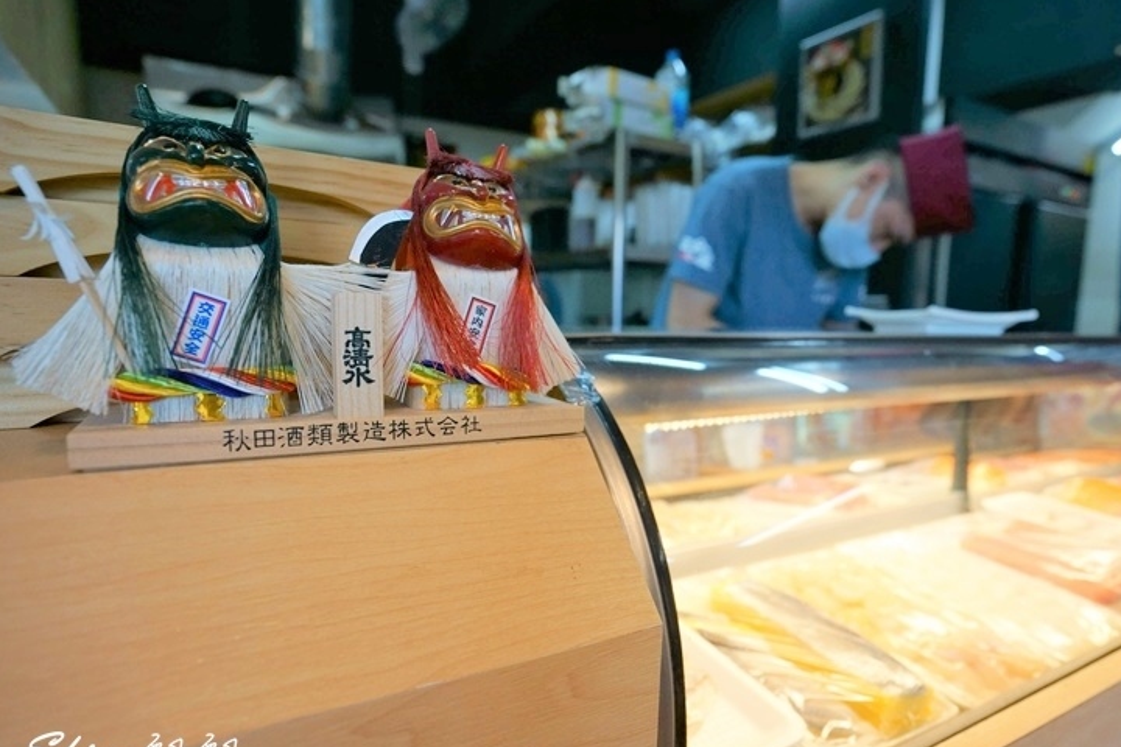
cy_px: 399
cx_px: 610
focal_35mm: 20
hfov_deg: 83.8
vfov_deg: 61.9
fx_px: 623
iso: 1000
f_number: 5
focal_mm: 18
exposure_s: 1/200
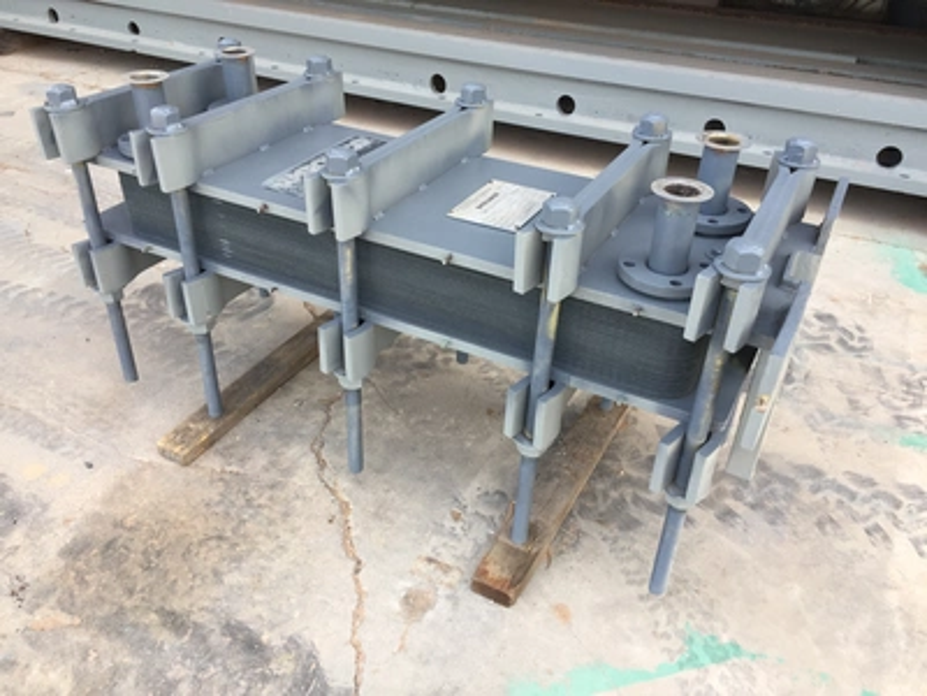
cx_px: 464
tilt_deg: -33.9
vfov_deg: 48.2
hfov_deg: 61.7
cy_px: 348
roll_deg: -1.6
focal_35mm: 29
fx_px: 777
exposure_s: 1/168
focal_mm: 4.15
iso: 32
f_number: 2.2
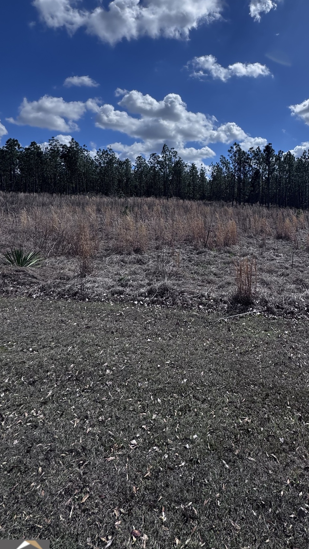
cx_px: 220
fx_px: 306
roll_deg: +0.4
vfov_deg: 81.9
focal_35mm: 21
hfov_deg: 51.9
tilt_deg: +0.8
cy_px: 199
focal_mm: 2.22
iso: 50
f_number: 2.2
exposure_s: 1/4132
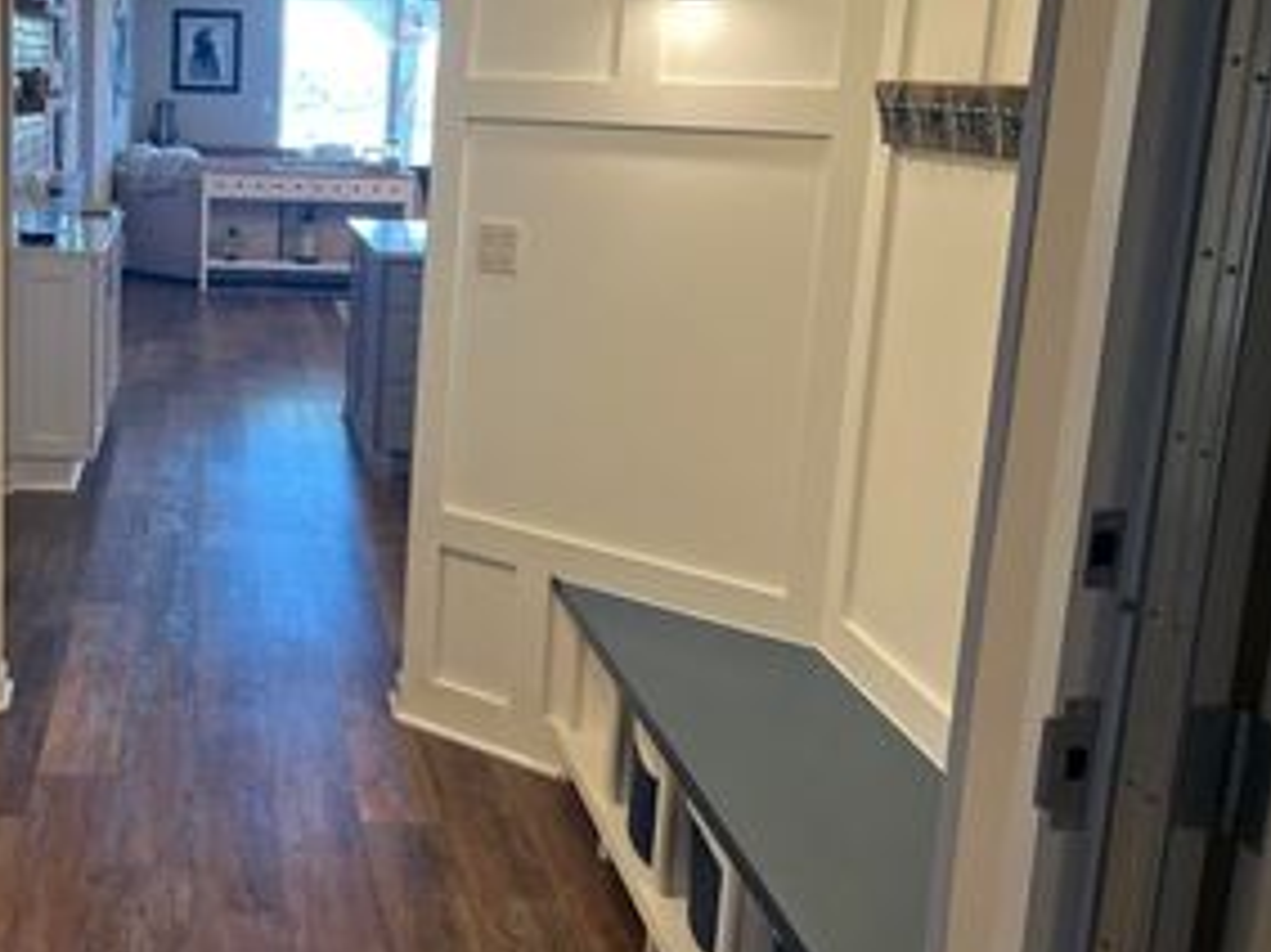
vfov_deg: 31.4
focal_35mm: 46
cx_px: 238
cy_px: 406
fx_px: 1688
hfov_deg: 39.5
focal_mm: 5.7
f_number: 1.5
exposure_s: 1/120
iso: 125
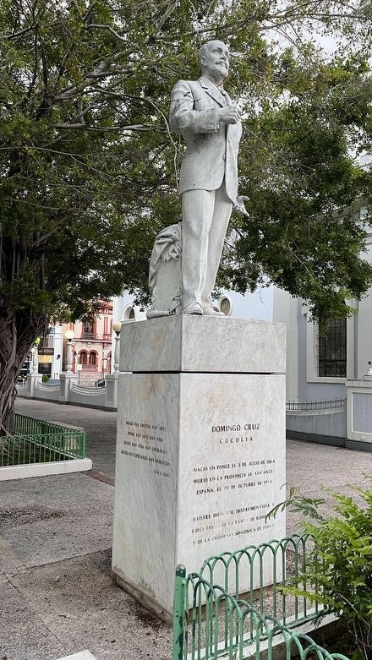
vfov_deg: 66.0
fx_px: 508
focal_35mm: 29
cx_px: 214
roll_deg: -1.6
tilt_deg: +6.0
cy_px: 335
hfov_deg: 40.1
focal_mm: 5.1
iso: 125
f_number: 1.6
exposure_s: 1/60
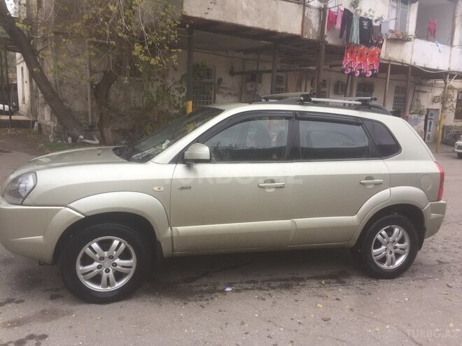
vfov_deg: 48.2
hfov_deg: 61.7
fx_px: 387
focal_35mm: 29
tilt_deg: -5.0
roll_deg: -2.2
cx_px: 231
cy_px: 173
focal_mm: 4.15
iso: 32
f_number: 2.2
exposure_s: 1/128
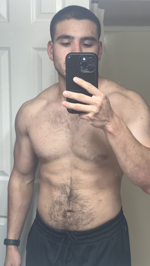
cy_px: 133
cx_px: 89
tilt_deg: -9.0
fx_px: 375
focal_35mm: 53
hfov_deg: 22.6
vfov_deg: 39.2
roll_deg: -1.2
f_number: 1.78
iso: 80
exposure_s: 1/60
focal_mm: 6.86
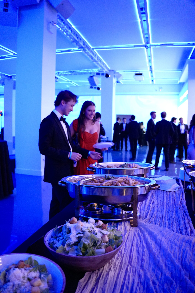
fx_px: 219
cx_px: 98
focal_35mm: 27
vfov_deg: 67.4
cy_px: 146
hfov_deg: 47.9
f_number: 2.8
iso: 3200
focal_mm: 18
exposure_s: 1/60
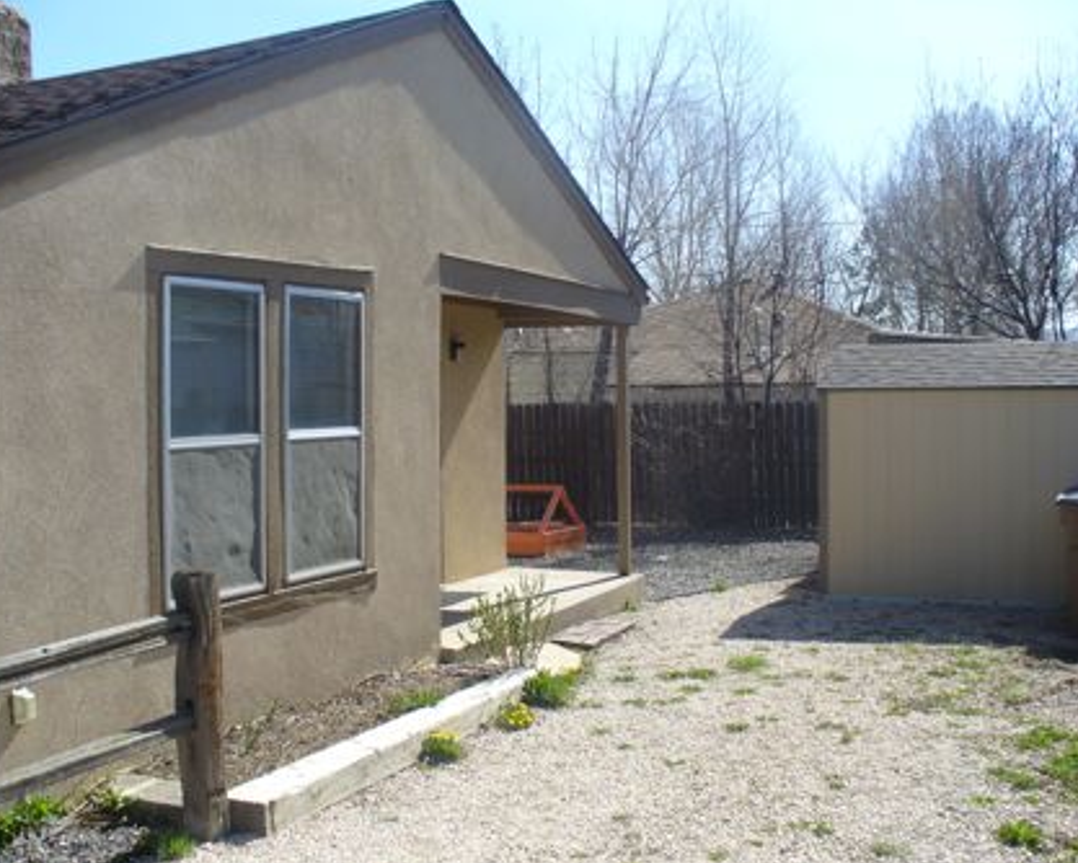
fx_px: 1245
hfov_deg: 46.8
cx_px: 545
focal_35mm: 39
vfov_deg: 38.3
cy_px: 432
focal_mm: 6.1
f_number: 5.6
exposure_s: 1/250
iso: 80
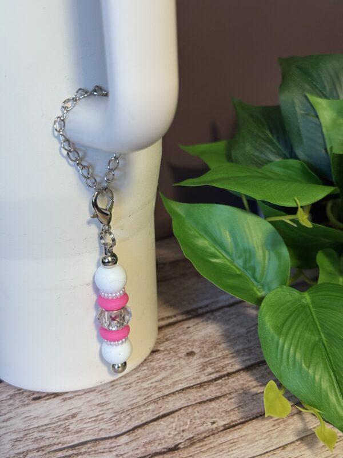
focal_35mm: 48
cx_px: 172
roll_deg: +4.5
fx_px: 634
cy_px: 229
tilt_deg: -24.7
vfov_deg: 39.7
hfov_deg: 30.3
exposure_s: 1/40
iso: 250
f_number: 1.78
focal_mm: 6.76
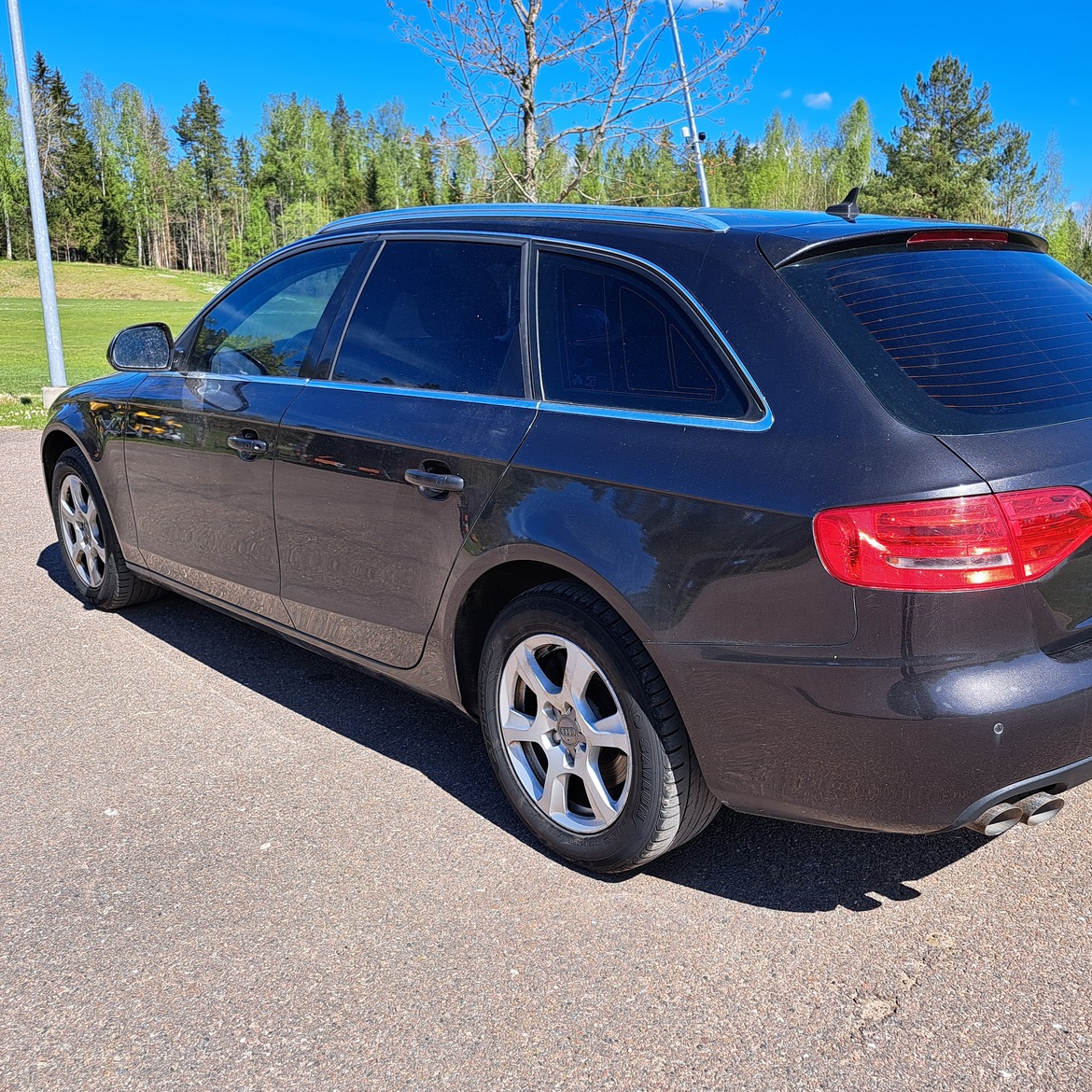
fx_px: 1035
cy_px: 547
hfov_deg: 54.9
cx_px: 692
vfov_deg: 55.6
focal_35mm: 29
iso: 50
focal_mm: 5.23
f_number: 1.8
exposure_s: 1/831
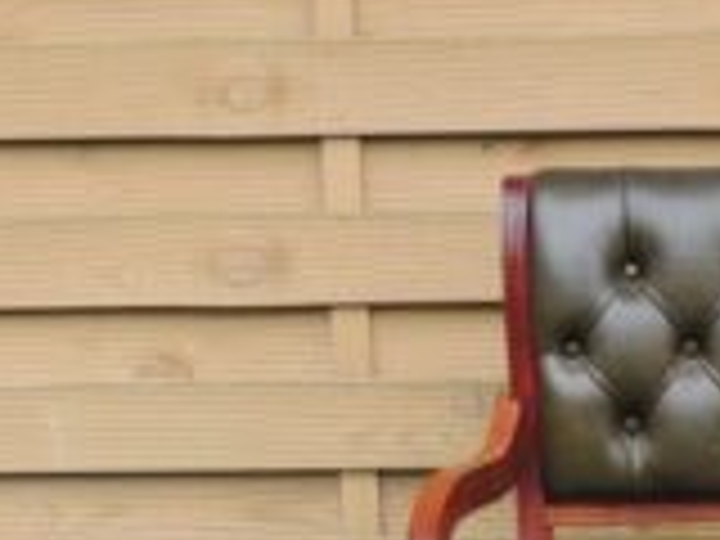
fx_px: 2579
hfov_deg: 15.5
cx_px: 752
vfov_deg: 11.5
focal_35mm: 124
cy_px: 760
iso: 140
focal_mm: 5.8
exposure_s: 1/250
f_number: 3.2
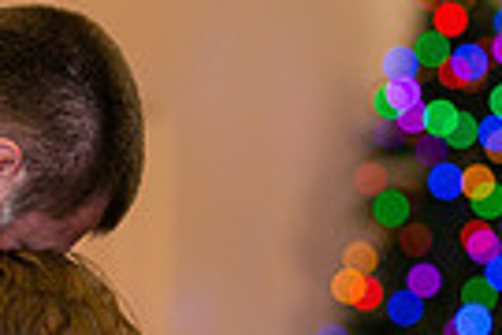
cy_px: 588
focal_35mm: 382
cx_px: 156
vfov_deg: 3.6
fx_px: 5326
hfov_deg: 5.4
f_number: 2.2
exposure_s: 1/125
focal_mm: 85
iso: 640
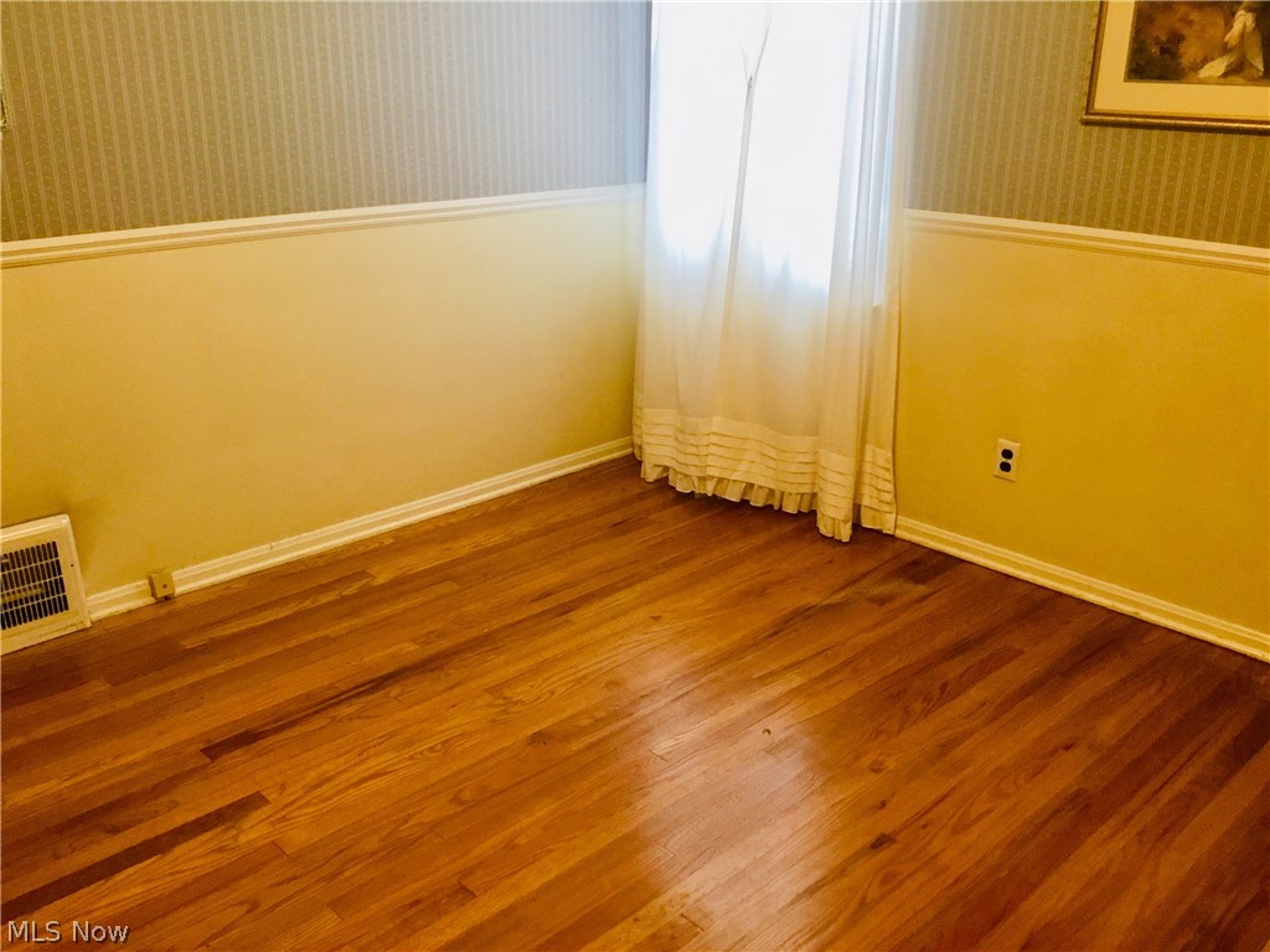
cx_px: 635
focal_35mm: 31
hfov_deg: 58.4
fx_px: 1137
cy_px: 476
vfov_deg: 45.4
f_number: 2.4
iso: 100
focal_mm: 3.3
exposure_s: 1/30
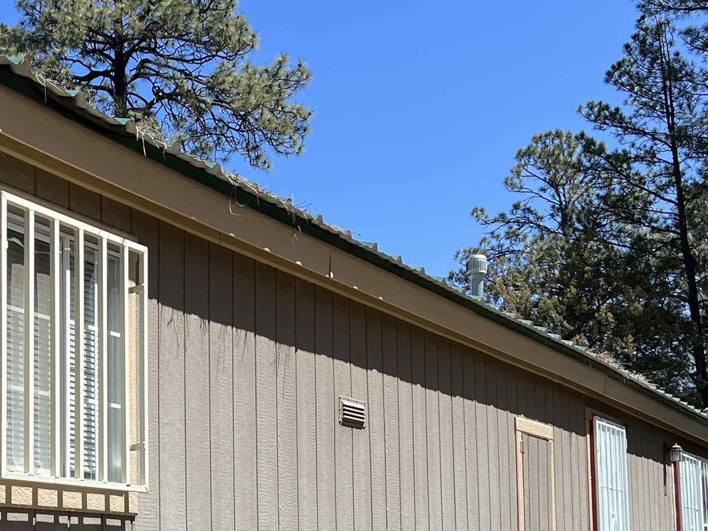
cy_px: 452
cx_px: 72
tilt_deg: +5.7
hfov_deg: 29.9
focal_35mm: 62
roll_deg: +0.3
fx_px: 1268
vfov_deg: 23.2
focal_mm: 5.7
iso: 50
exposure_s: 1/2841
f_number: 1.5
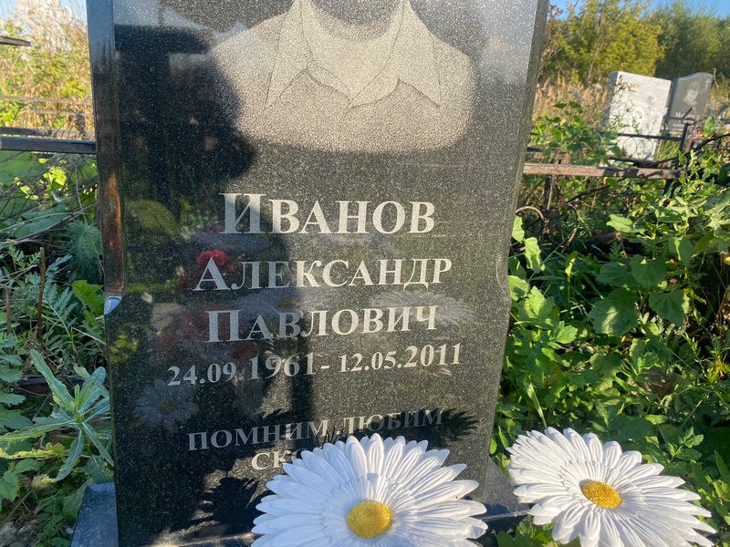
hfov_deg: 67.3
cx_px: 365
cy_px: 274
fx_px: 548
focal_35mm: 26
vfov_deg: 53.1
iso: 32
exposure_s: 1/742
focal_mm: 4.25
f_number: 1.8
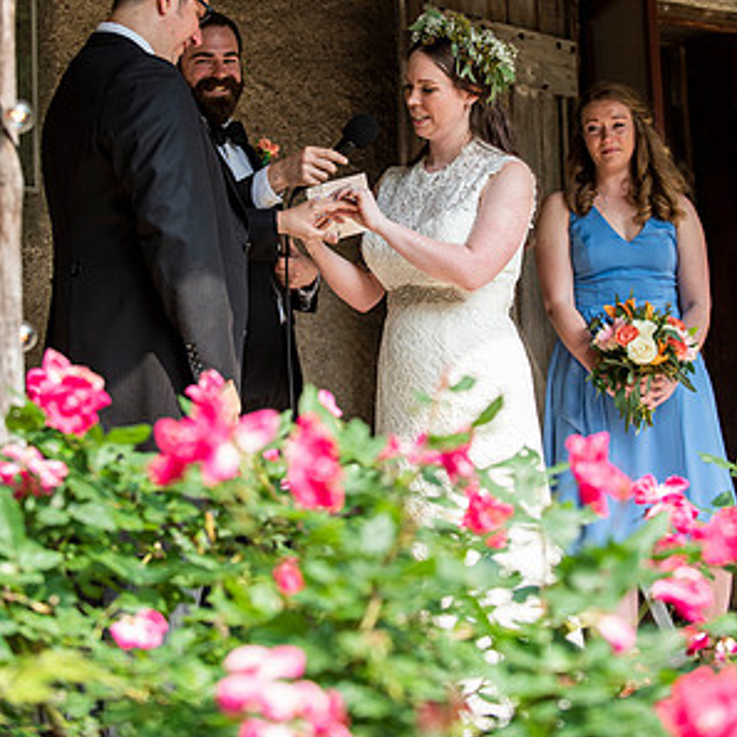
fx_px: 2168
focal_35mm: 90
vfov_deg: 19.2
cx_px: 367
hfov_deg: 19.3
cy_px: 211
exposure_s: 1/1000
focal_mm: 70
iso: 400
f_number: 3.5
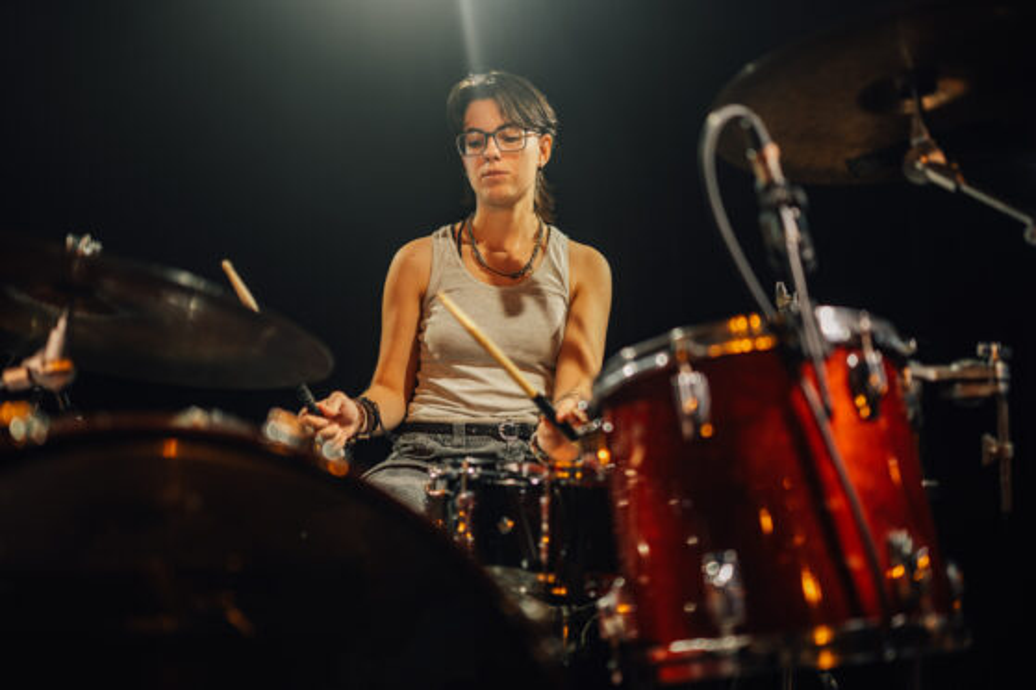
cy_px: 345
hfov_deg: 54.5
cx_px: 518
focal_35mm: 35
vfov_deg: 37.8
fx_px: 1007
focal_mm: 35
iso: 80
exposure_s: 1/125
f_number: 1.4
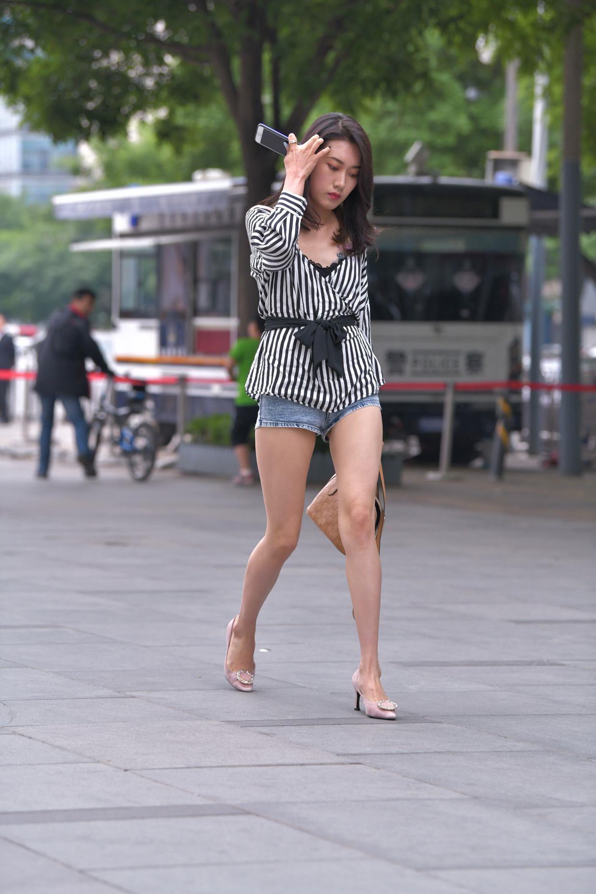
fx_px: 3029
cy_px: 447
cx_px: 298
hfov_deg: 11.2
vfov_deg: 16.8
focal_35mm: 122
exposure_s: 1/800
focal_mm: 122
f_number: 4
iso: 900
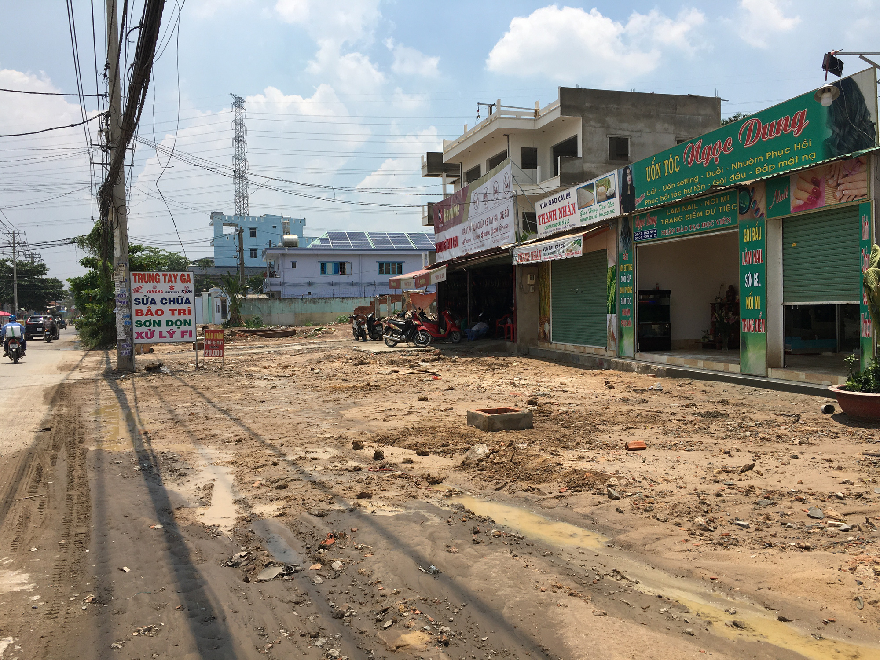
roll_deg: +1.5
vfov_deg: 48.2
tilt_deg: -0.8
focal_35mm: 29
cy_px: 330
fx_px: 737
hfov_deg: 61.7
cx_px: 440
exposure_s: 1/2481
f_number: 2.2
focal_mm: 4.15
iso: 25
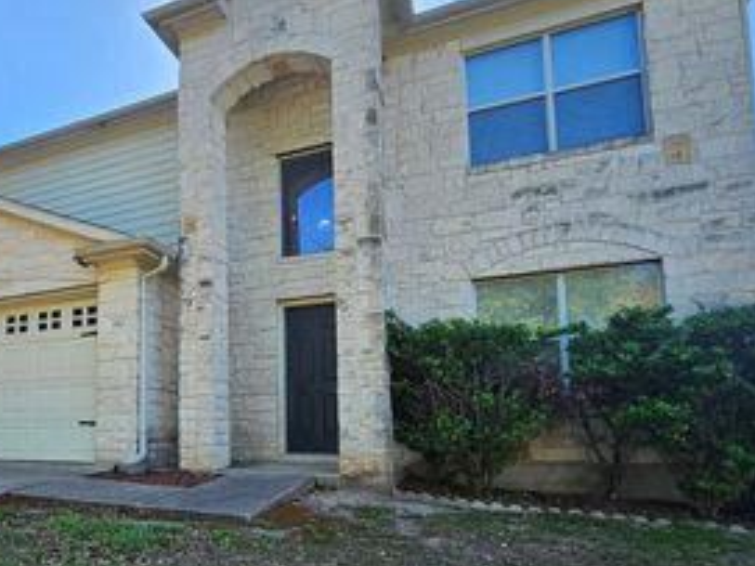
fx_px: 523
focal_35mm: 24
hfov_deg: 68.0
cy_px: 383
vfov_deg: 55.4
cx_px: 209
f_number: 2.2
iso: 50
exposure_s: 1/720
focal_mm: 2.2
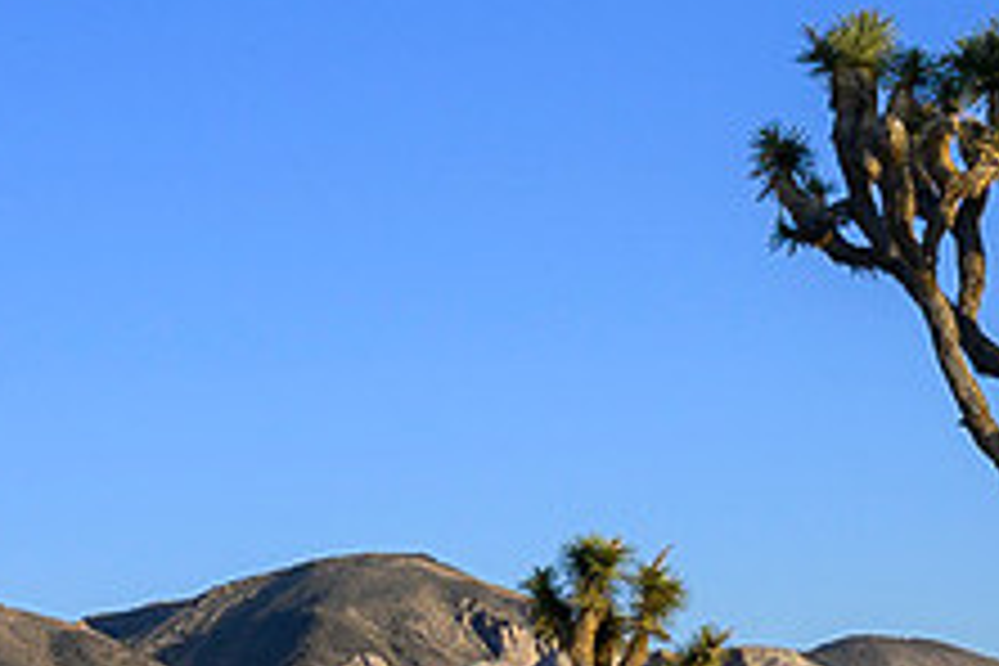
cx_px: 759
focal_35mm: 108
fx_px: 2997
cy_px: 306
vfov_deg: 12.7
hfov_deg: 18.8
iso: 200
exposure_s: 1/125
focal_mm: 36
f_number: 18
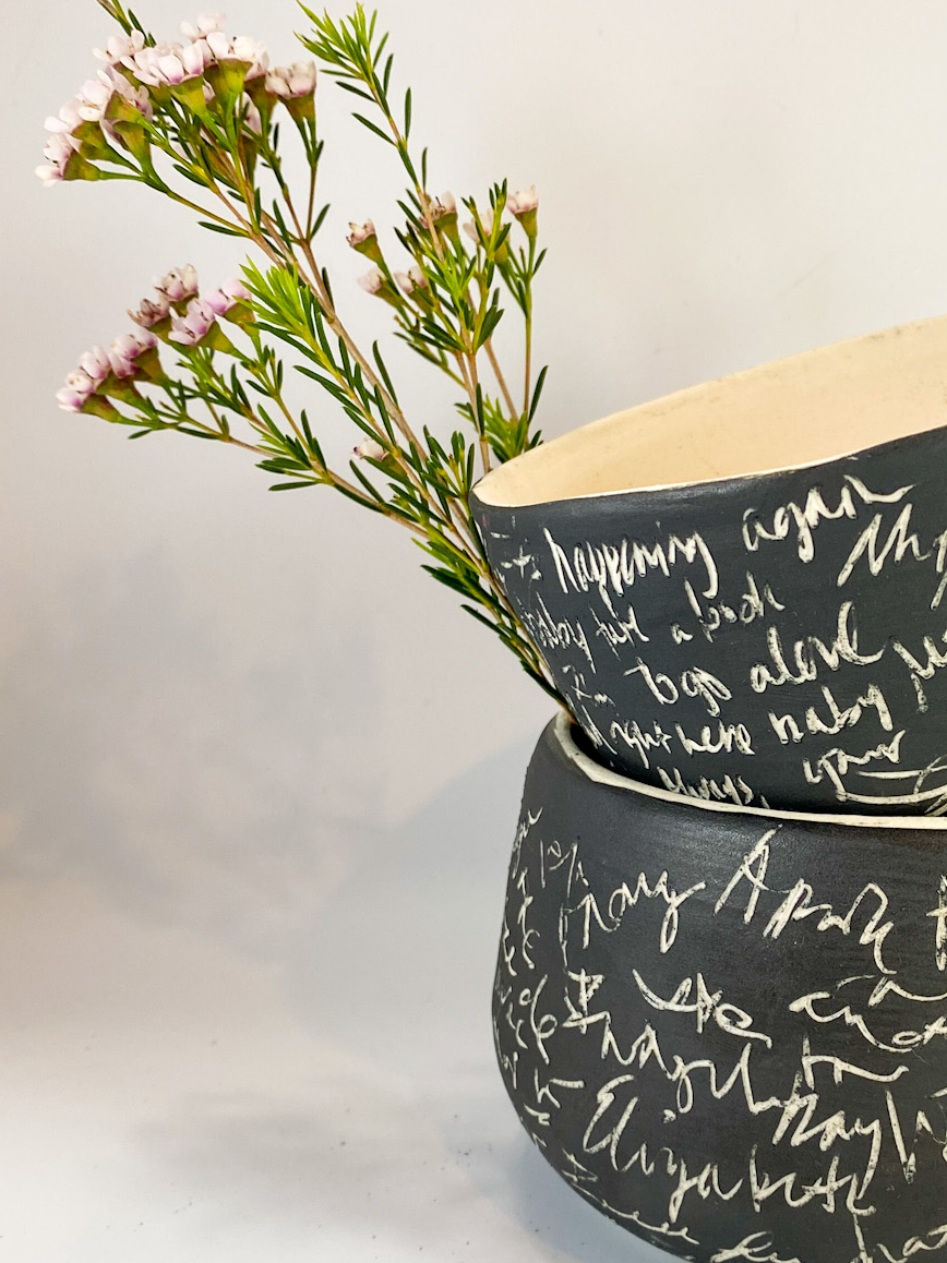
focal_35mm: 46
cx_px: 704
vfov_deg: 41.2
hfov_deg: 31.0
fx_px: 1679
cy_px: 659
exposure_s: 1/120
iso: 80
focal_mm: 4.25
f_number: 1.8
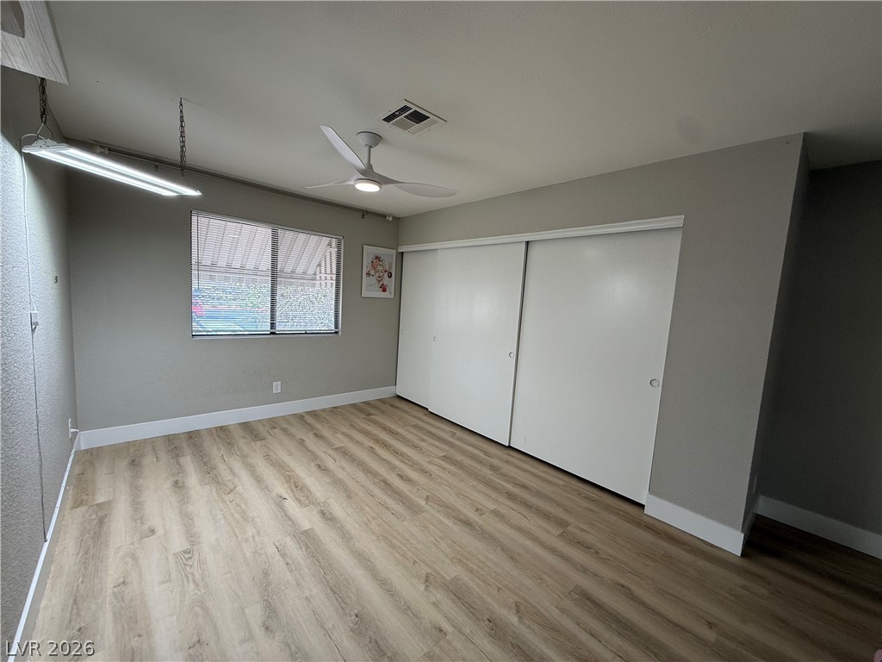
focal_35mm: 14
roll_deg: -3.2
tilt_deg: -5.6
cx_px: 441
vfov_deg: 85.7
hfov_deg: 102.1
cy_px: 331
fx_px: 357
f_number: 2.2
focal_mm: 2.22
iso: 64
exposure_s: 1/155
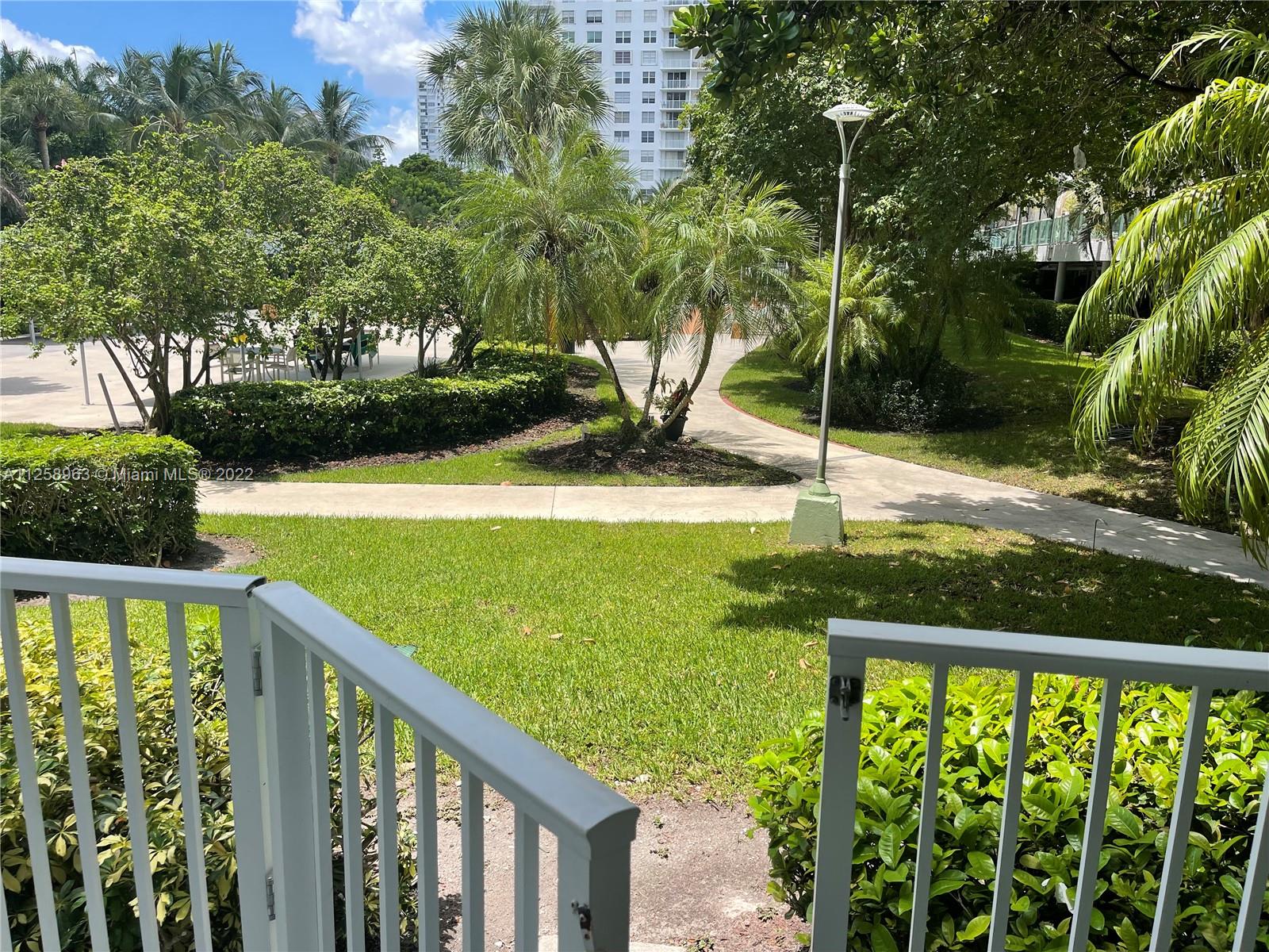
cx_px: 634
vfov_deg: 53.1
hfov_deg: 67.3
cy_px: 476
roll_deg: -1.7
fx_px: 953
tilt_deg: -14.1
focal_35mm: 26
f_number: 1.6
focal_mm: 5.1
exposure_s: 1/2203
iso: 32
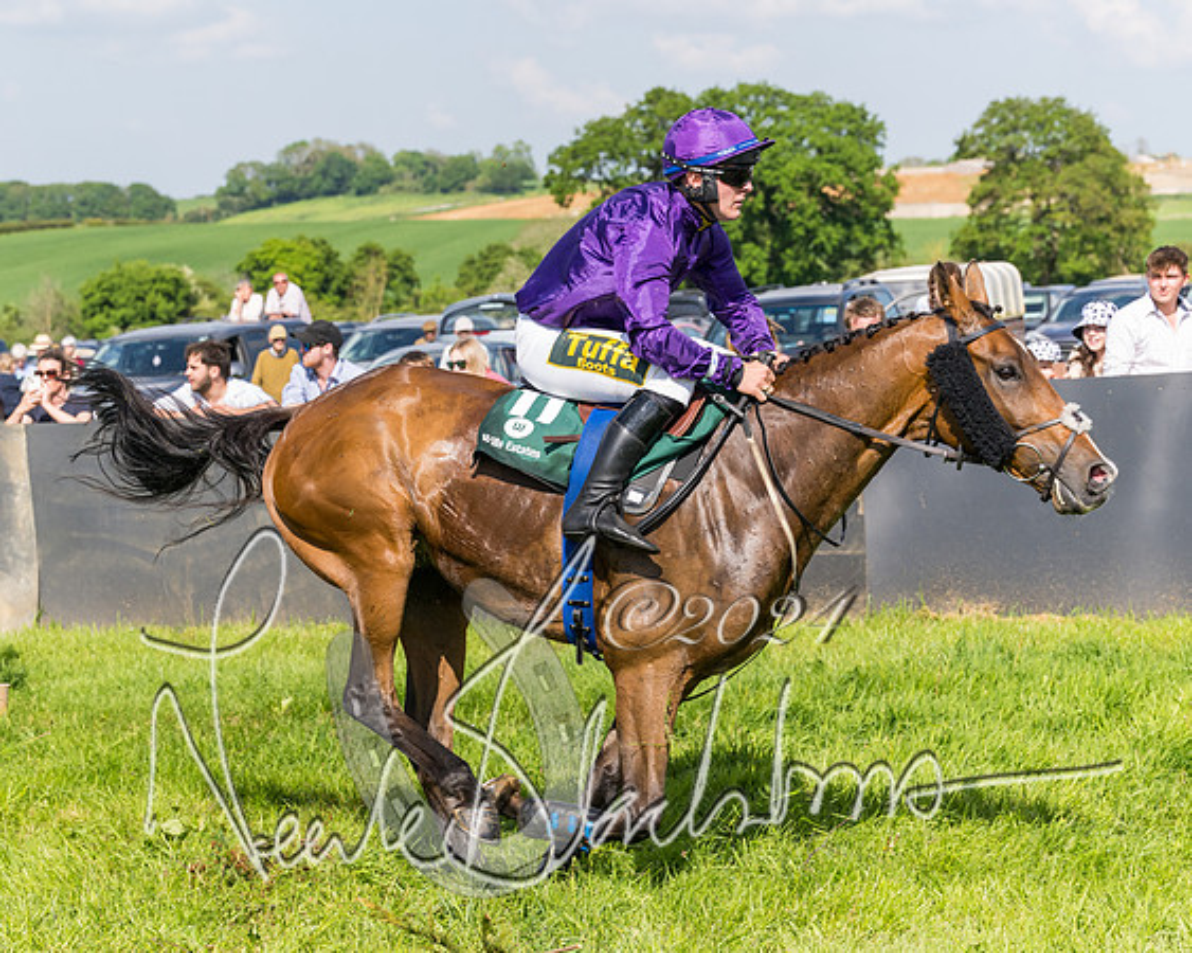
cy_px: 447
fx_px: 3328
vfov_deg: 16.3
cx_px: 484
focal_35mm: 94
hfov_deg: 20.3
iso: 400
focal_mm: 70
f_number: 5
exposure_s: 1/2000
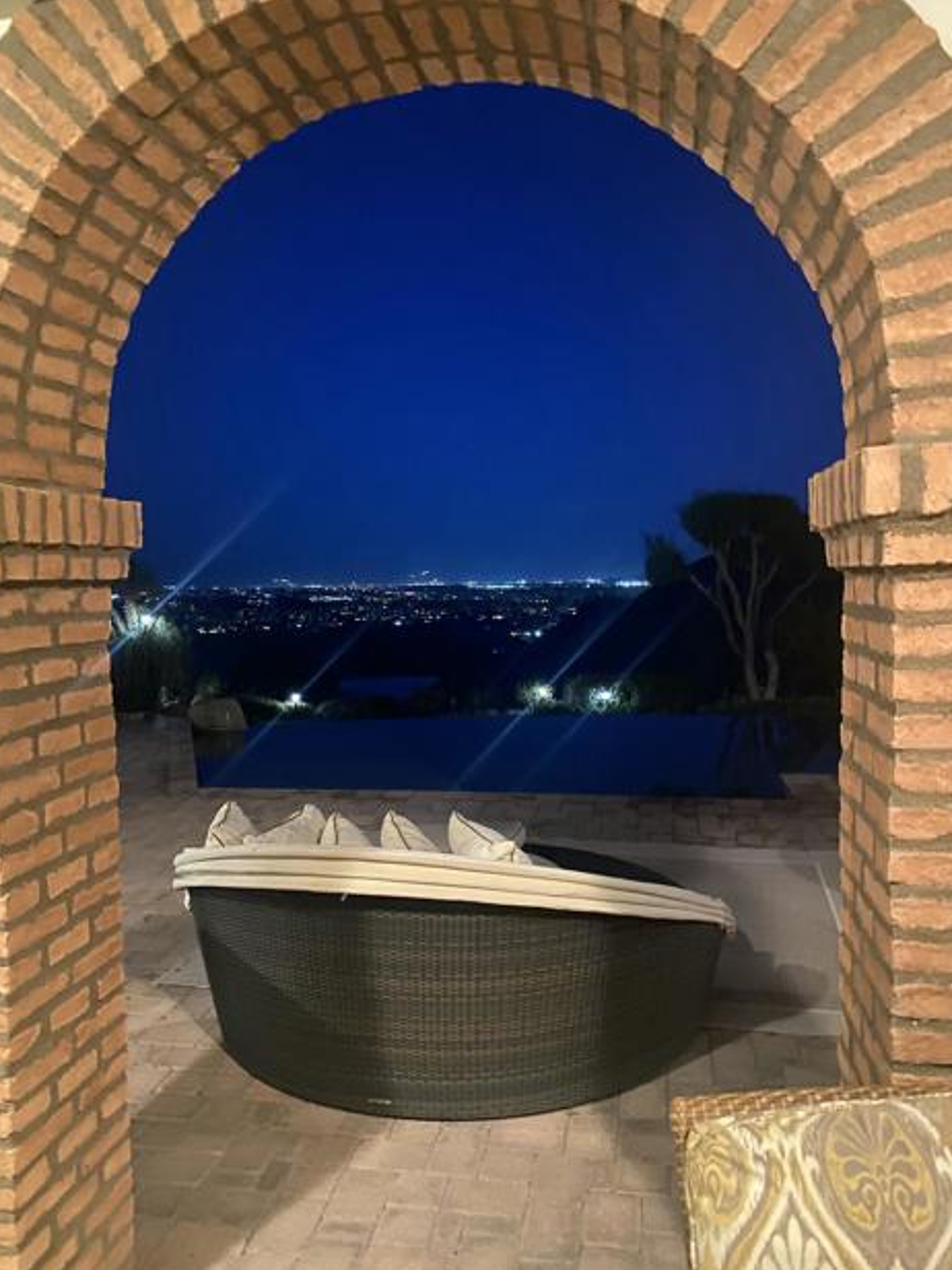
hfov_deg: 51.4
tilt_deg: -3.5
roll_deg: -0.1
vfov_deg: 65.3
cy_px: 654
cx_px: 474
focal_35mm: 27
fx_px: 990
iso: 640
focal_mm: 4.25
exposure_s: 1/8
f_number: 1.8
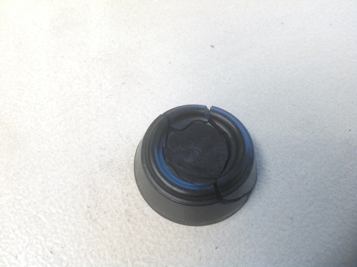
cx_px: 178
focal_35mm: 35
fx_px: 360
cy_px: 134
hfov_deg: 52.7
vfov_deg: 40.6
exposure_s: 1/120
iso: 64
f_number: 2.4
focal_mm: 4.28
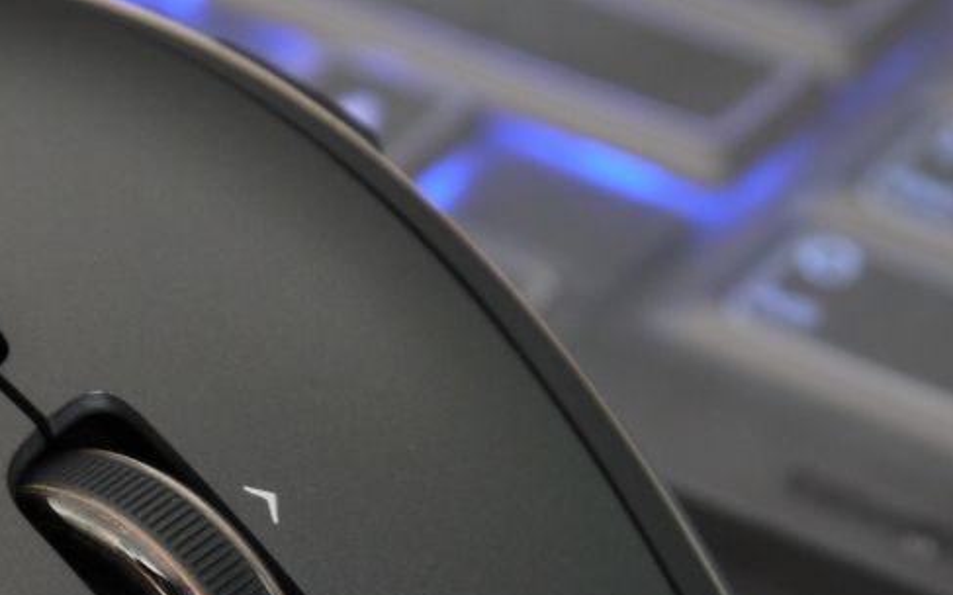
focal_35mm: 183
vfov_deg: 7.1
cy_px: 575
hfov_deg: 11.4
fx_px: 4751
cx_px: 180
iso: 400
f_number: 5.6
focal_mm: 42
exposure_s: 1/8
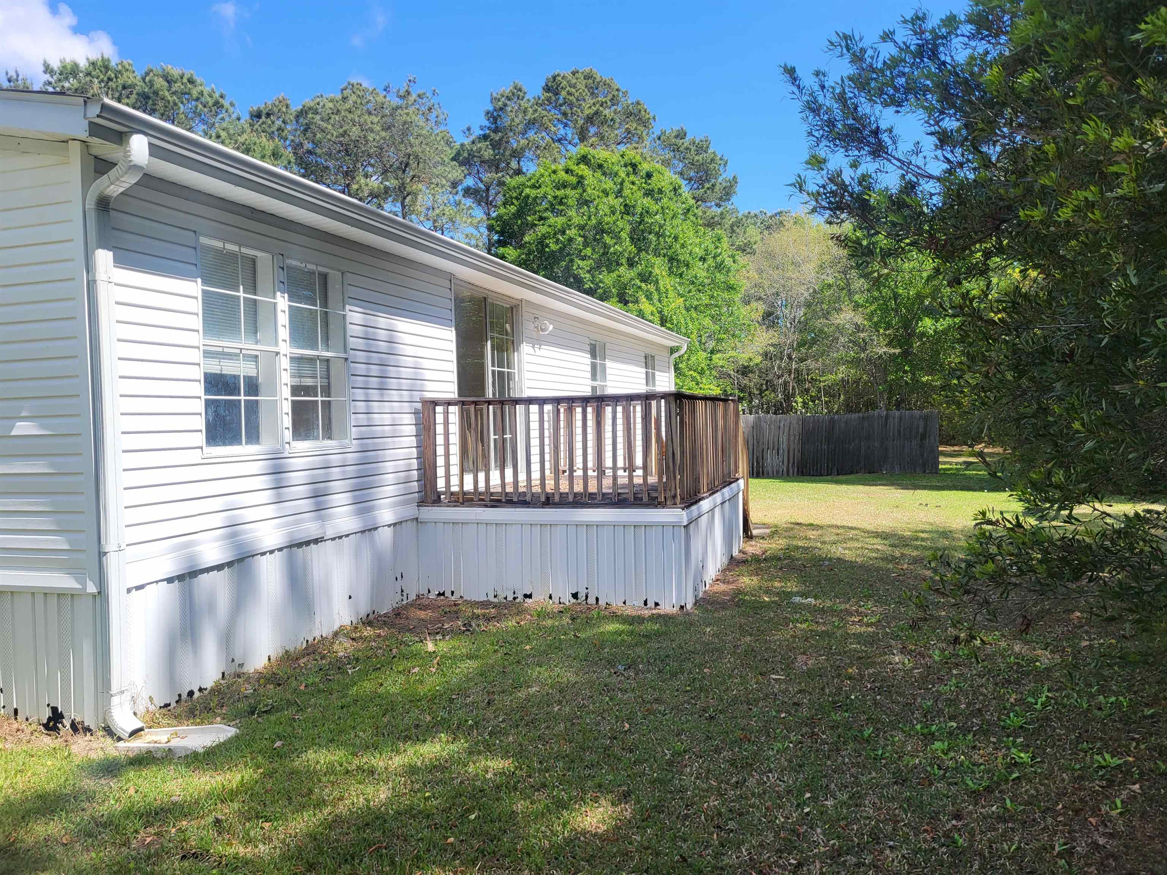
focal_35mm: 26
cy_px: 438
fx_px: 877
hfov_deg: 67.3
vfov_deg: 53.1
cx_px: 584
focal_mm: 5.4
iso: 40
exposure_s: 1/1505
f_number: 1.8
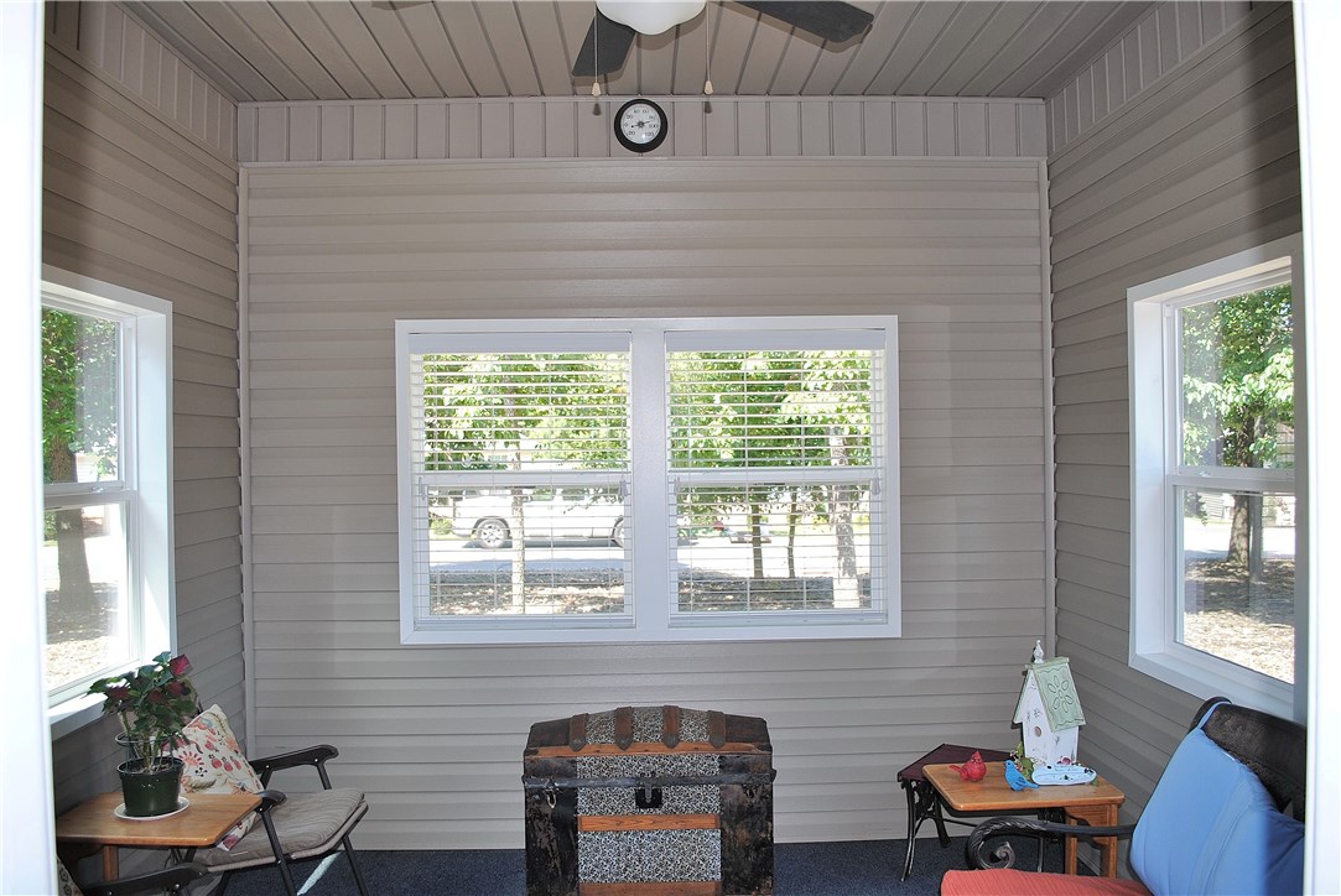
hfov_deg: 67.3
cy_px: 448
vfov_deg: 48.0
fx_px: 1007
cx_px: 670
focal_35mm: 27
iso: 100
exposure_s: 1/60
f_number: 3.5
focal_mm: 18
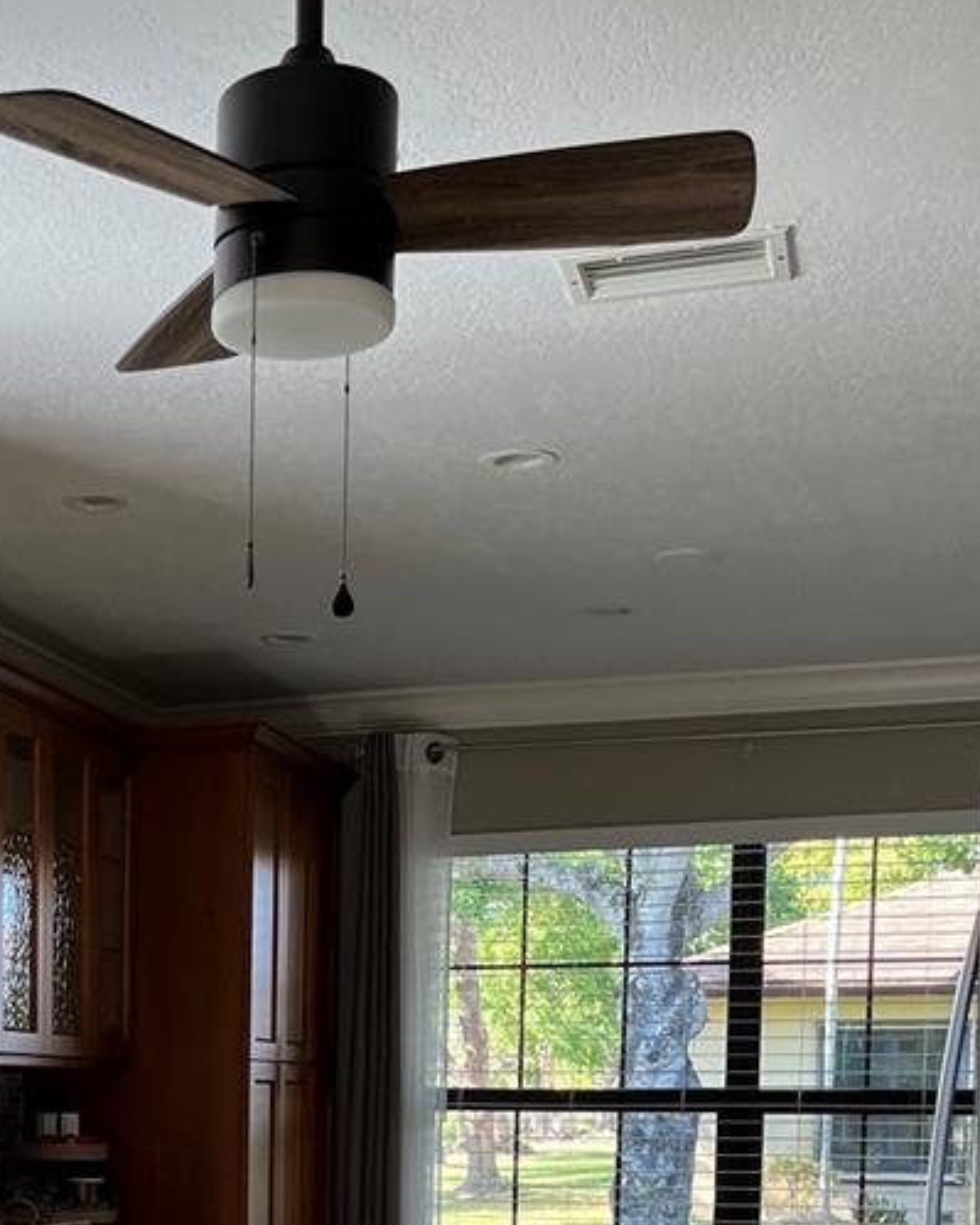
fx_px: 2212
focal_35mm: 61
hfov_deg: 23.9
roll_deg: -0.1
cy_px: 1245
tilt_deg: -4.6
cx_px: 7
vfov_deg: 28.9
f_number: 1.6
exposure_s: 1/121
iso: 100
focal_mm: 5.1
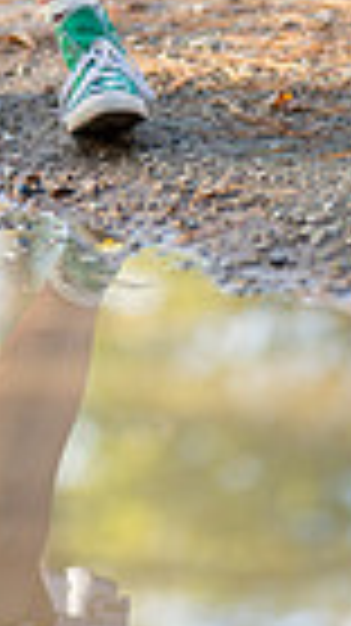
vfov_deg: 7.4
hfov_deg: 4.2
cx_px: -58
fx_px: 4774
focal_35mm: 288
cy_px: -293
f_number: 1.2
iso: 160
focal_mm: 85
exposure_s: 1/800
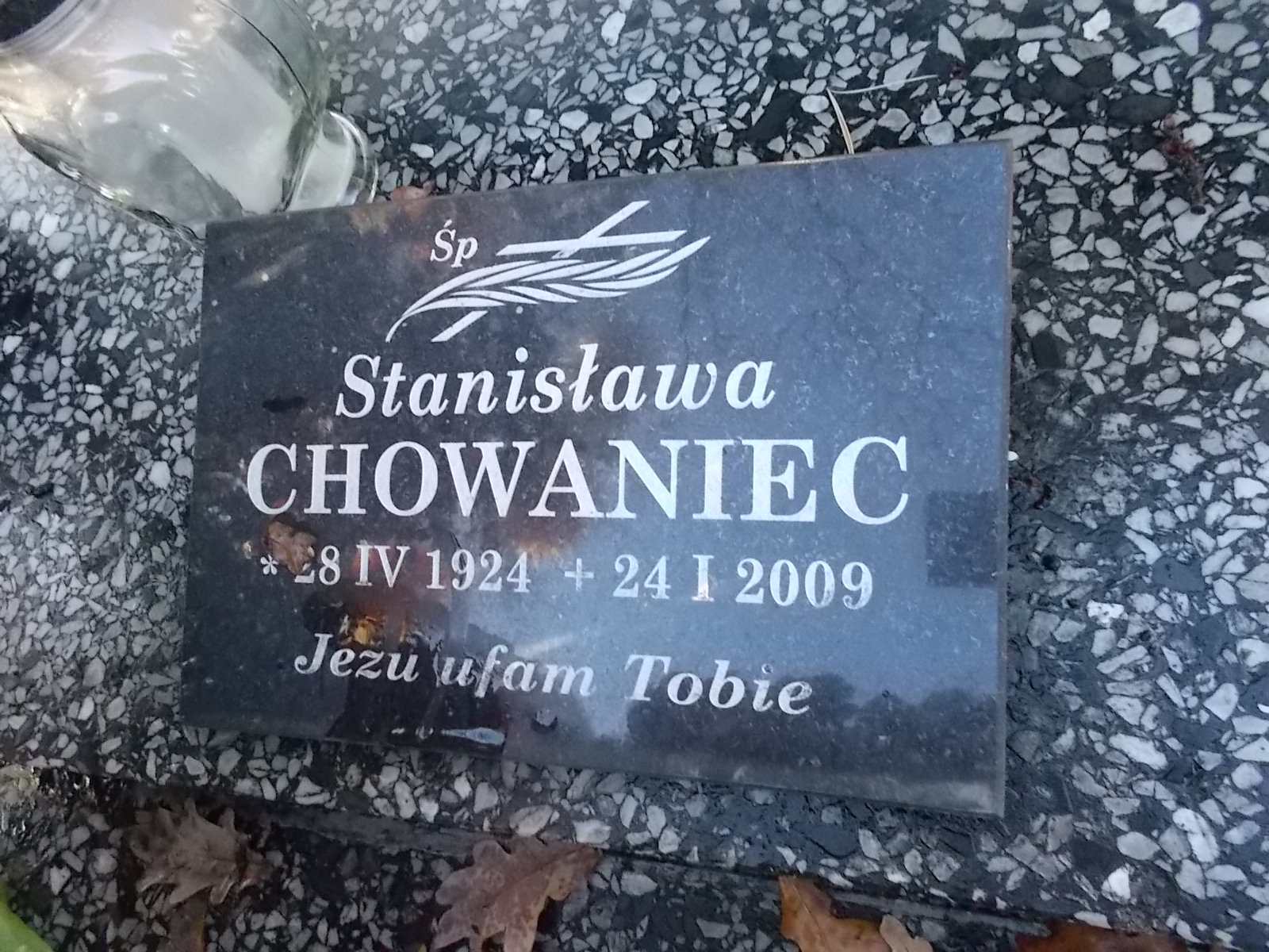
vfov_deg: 53.1
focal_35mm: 26
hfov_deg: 67.3
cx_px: 634
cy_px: 476
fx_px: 953
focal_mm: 4.6
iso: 400
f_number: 3.2
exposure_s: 1/100
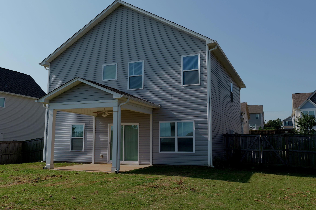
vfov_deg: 38.9
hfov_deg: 55.8
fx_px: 298
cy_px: 103
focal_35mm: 34
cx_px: 159
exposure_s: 1/1667
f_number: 8
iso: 640
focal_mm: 30
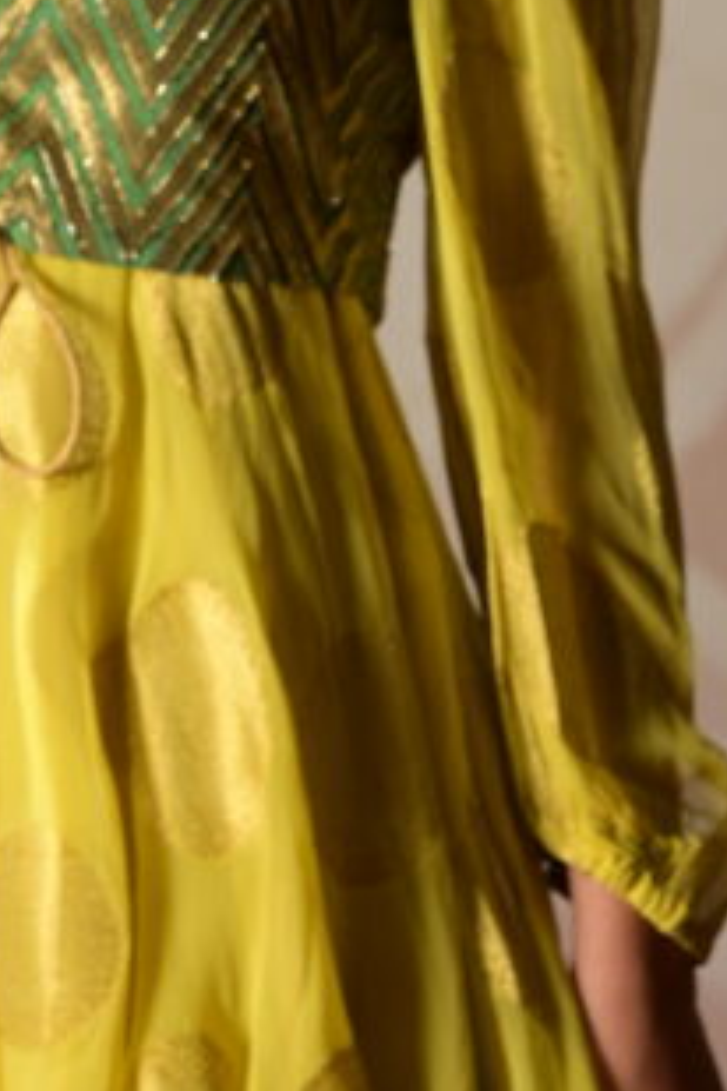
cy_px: -205
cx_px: 116
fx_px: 7966
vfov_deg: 7.8
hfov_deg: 5.2
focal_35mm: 263
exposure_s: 1/100
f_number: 5.6
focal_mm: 85
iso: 200
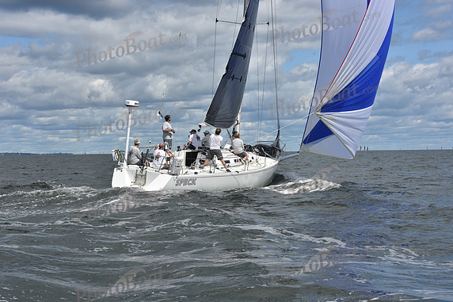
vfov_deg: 19.2
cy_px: 151
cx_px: 228
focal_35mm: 71
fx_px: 893
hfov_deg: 28.5
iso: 250
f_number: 11
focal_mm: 70
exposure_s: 1/800
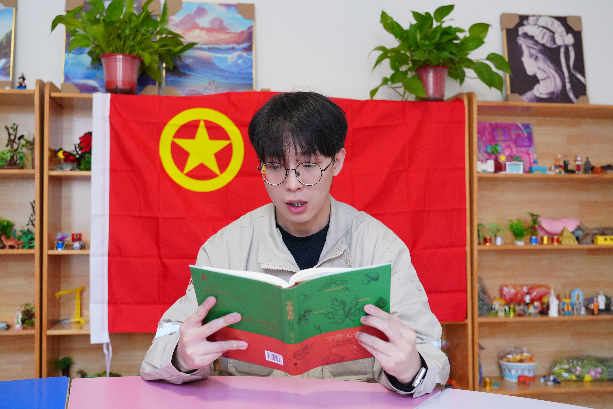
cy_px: 204
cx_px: 306
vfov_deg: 35.1
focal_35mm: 38
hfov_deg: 50.7
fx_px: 647
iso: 2500
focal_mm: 38
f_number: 4.5
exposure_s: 1/100
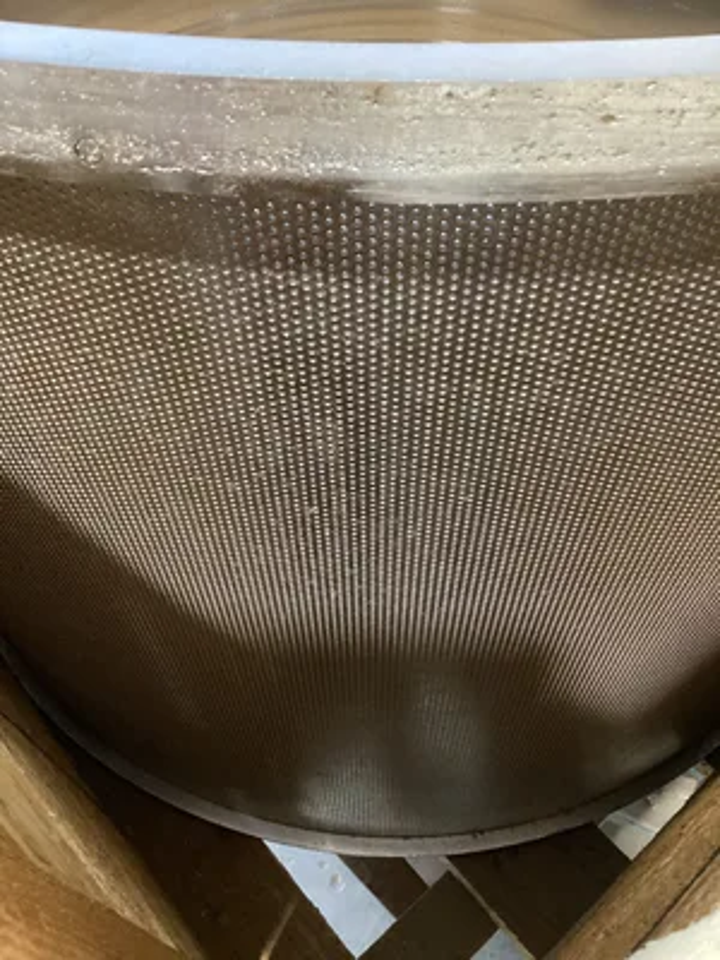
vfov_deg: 58.4
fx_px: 860
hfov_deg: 45.4
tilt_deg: -54.9
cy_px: 480
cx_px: 360
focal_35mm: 31
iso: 640
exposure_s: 1/25
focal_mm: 3.3
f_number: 2.4
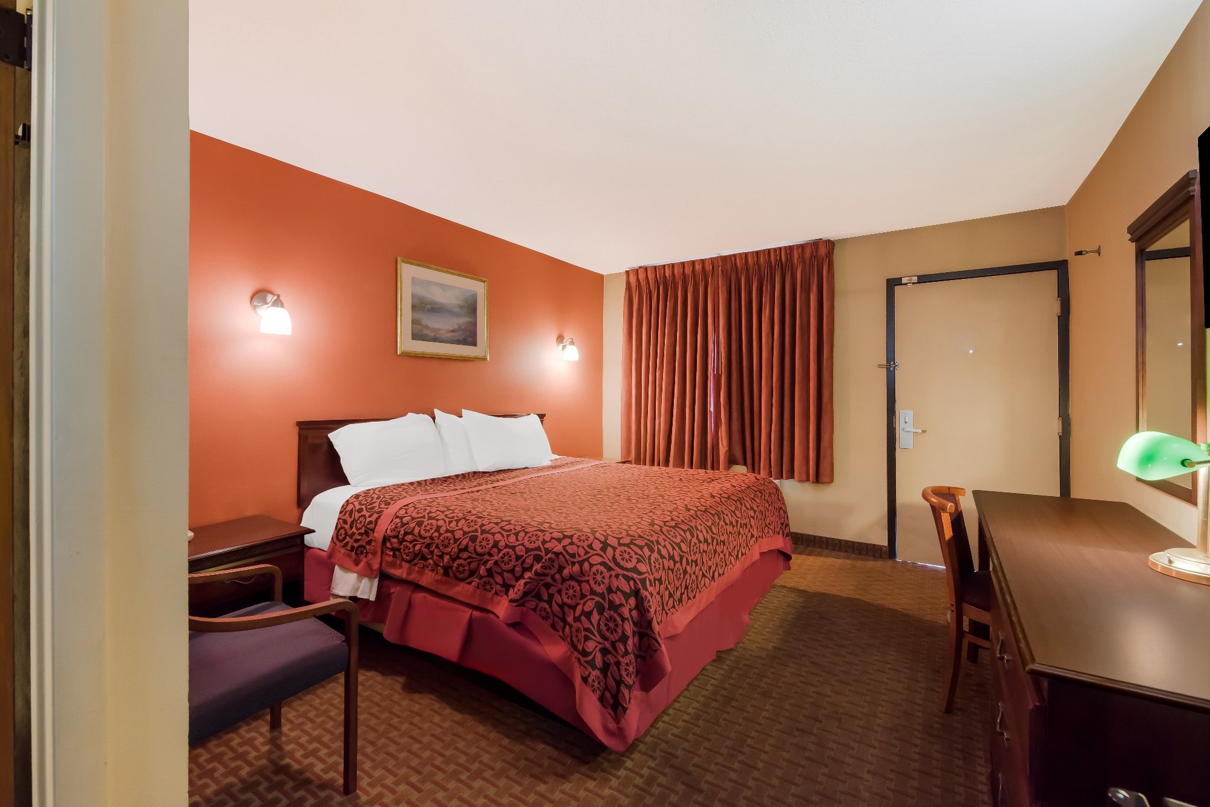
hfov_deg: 100.4
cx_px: 605
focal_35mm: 15
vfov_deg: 77.3
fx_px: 504
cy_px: 404
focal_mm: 15
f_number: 8
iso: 500
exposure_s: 1/8
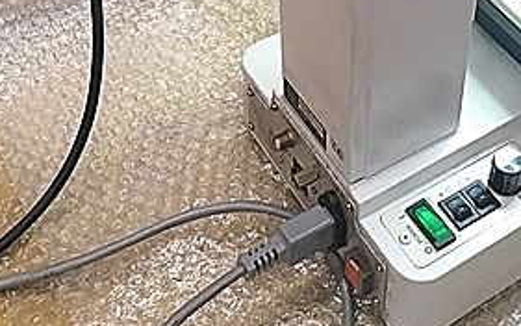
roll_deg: -2.1
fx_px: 995
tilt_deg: -39.0
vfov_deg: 17.6
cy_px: -83
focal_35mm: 70
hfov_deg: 28.8
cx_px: 404
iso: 50
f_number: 2.2
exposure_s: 1/30
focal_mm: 4.15
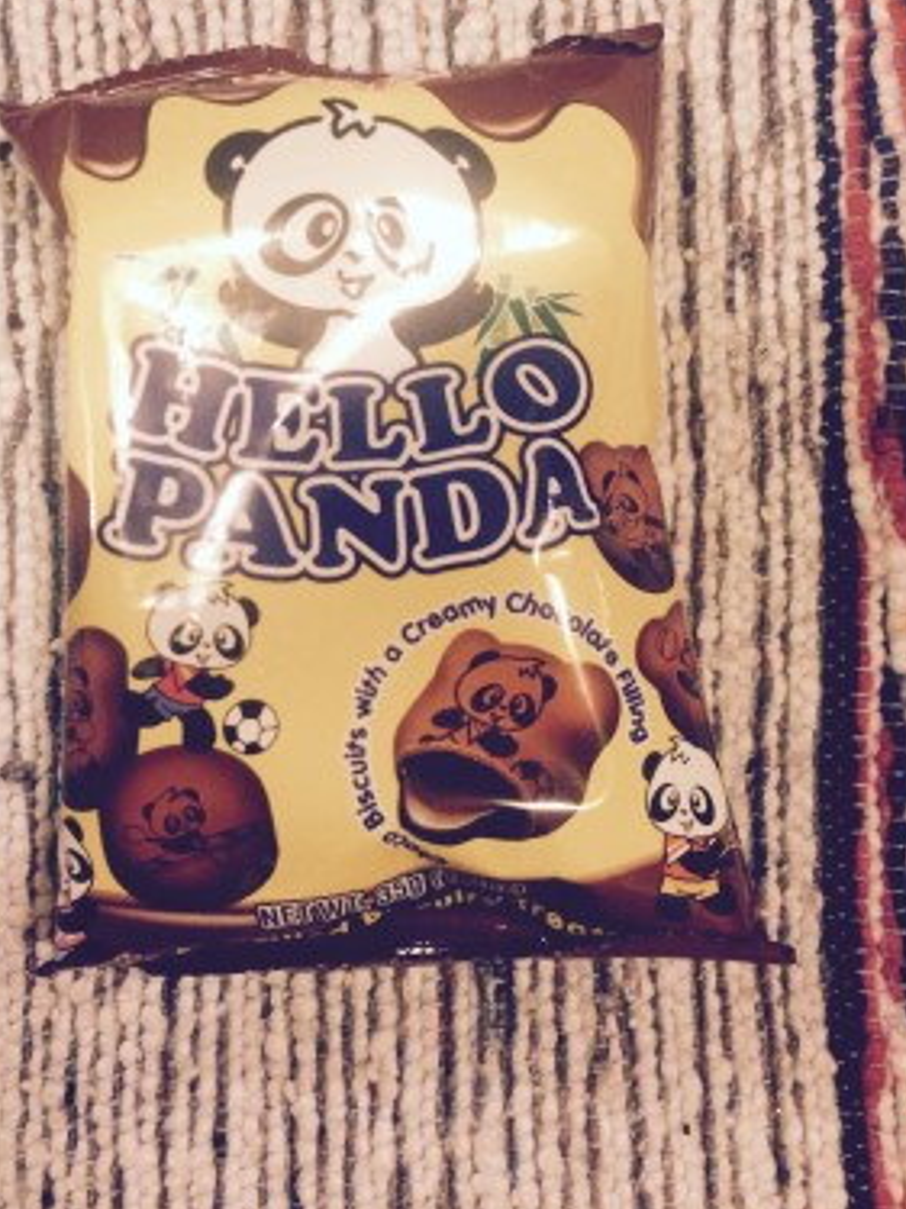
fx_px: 1152
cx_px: 397
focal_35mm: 33
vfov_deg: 55.3
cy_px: 540
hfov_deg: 42.8
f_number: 2.2
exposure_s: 1/30
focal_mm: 4.15
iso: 250
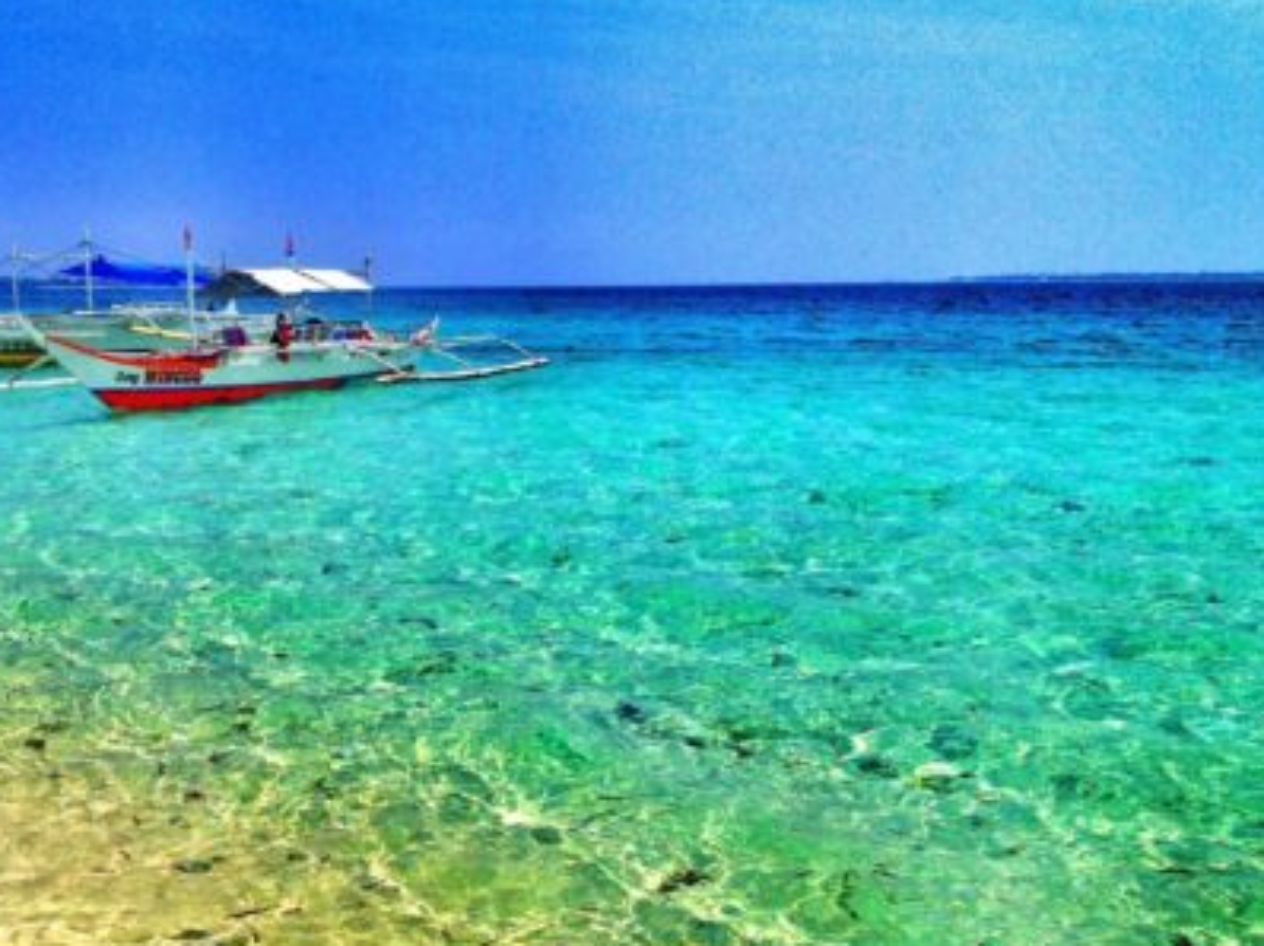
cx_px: 499
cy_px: 408
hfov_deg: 42.7
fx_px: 1606
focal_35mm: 44
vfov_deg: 32.8
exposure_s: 1/5025
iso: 50
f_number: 2.4
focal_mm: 4.28
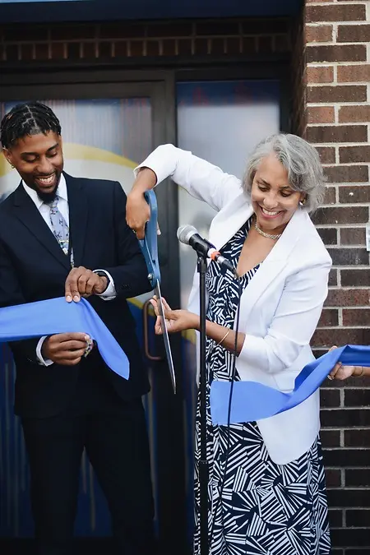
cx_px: 185
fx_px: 1156
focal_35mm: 75
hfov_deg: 18.2
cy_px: 278
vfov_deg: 27.0
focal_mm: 50
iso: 100
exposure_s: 1/500
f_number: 1.8
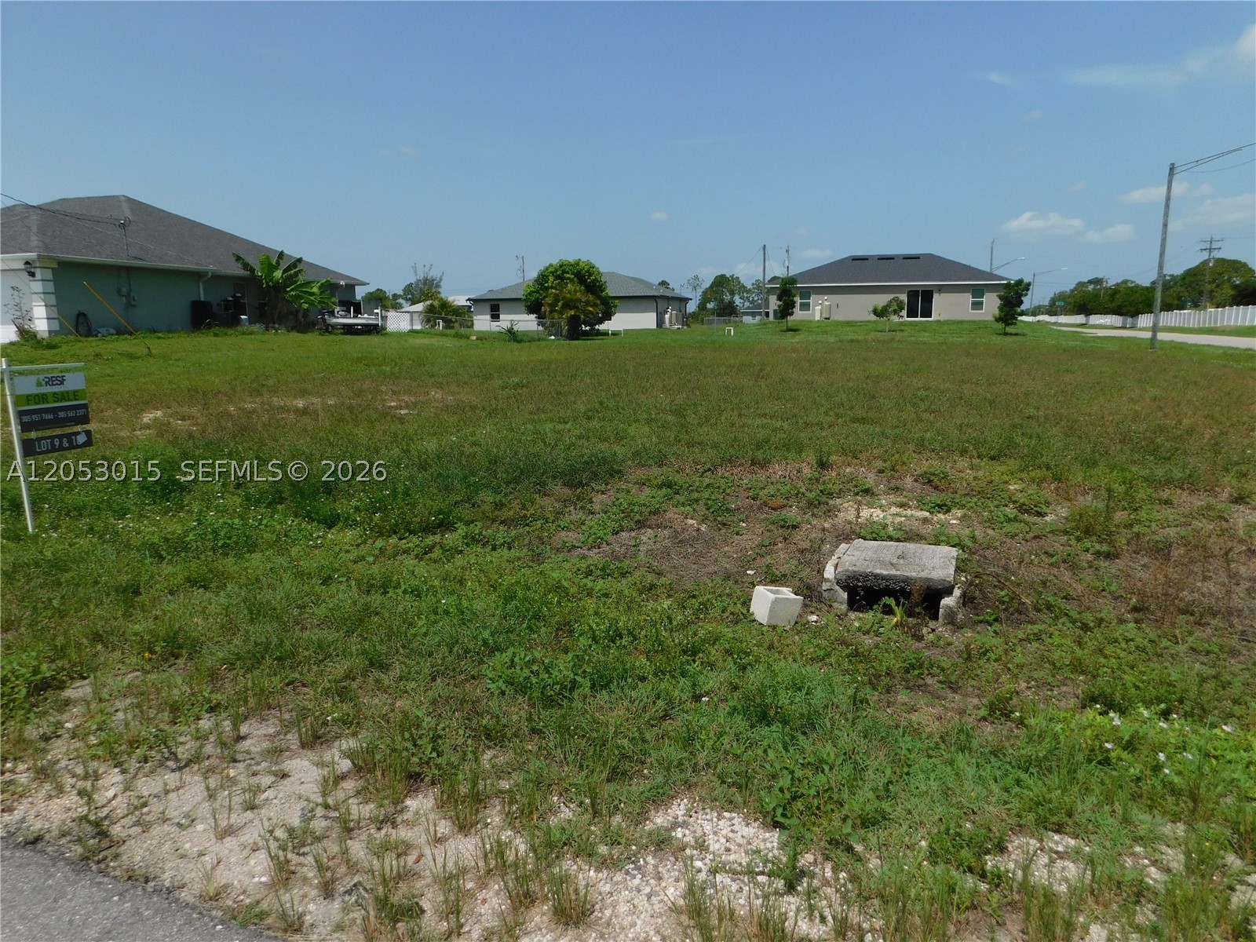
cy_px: 471
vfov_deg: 58.9
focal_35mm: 23
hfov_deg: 73.9
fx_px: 835
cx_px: 628
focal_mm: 4
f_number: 6
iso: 125
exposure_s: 1/800
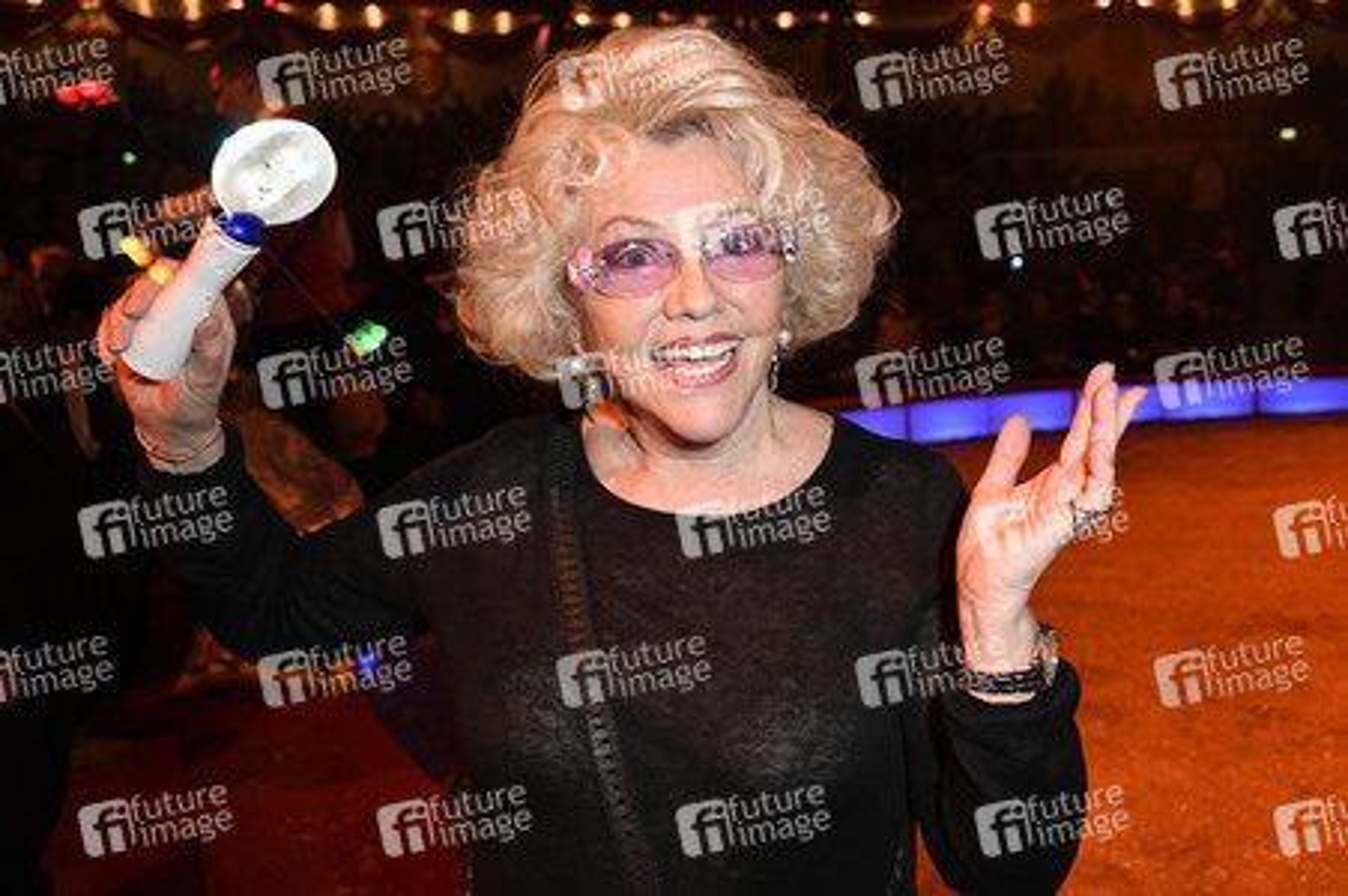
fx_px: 1197
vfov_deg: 41.1
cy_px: 448
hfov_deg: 58.8
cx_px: 674
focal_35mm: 32
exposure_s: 1/125
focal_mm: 32
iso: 1600
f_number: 6.3
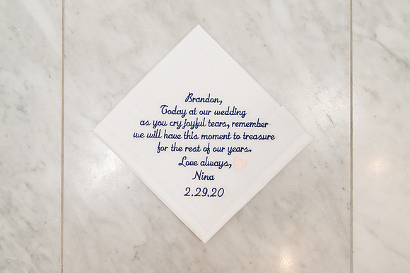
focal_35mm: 39
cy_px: 131
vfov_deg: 34.3
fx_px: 443
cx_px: 209
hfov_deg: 49.6
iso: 640
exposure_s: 1/200
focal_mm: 35
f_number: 4
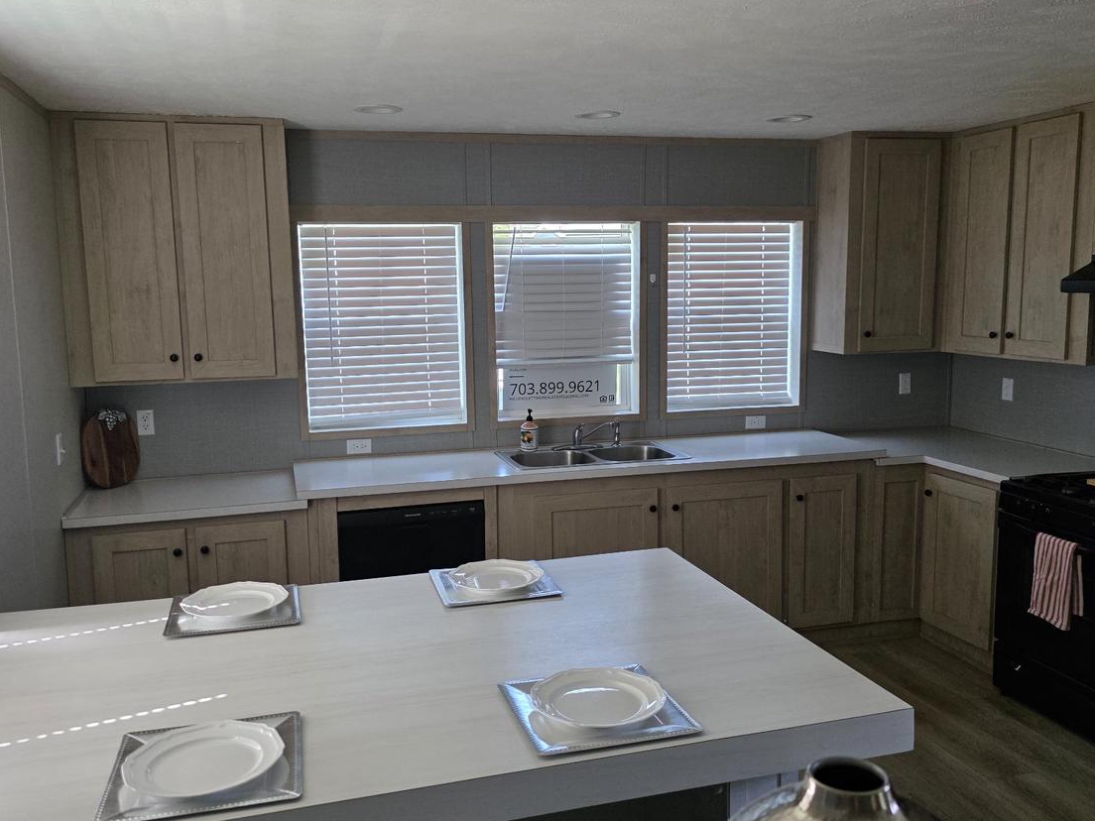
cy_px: 412
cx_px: 521
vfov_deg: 46.8
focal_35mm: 30
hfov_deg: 59.9
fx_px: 949
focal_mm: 6.3
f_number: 1.7
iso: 200
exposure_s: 1/180
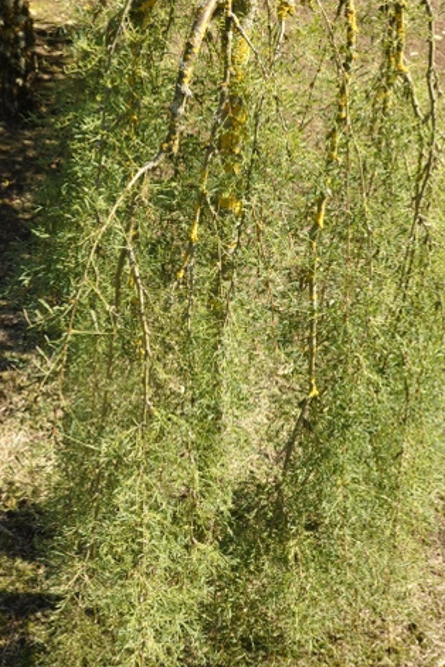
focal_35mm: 56
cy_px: 262
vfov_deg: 35.5
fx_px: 1038
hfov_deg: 24.2
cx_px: 232
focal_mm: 22
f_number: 10
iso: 200
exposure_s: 1/100
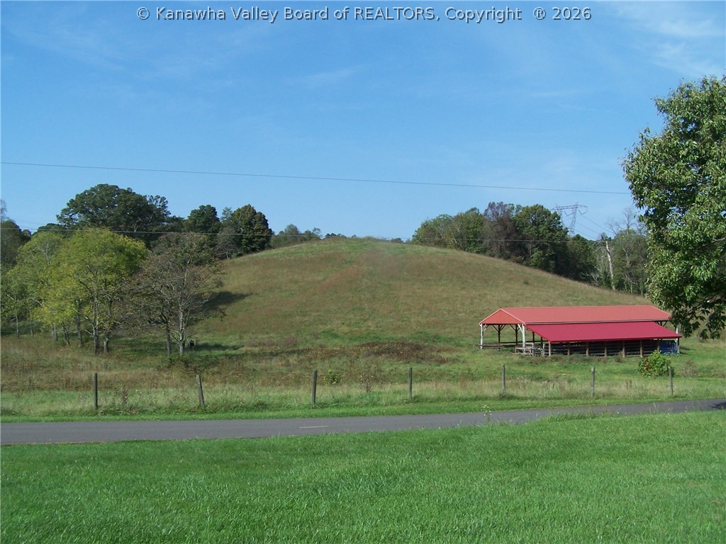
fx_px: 797
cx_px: 363
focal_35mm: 38
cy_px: 272
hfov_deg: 49.0
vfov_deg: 37.7
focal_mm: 6.3
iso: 80
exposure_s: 1/750
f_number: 4
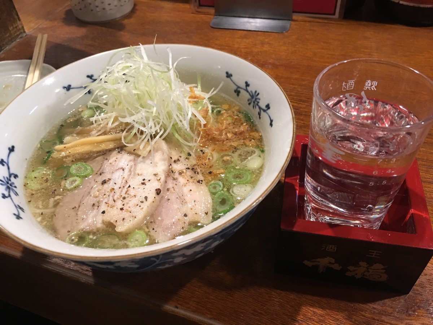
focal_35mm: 29
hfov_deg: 61.7
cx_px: 216
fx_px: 363
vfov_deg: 48.2
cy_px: 162
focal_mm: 4.15
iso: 100
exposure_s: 1/10
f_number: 2.2
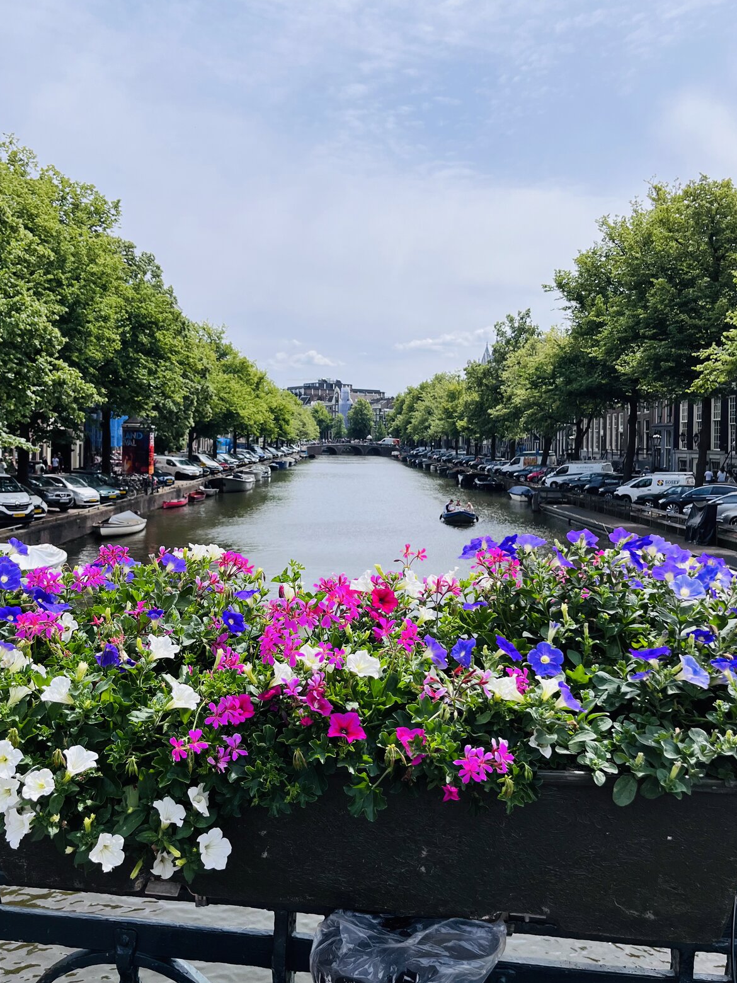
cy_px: 489
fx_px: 852
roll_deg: -2.5
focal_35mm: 30
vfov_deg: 60.0
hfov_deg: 46.8
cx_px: 340
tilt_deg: -2.7
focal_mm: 5.1
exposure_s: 1/5848
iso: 50
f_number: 1.6
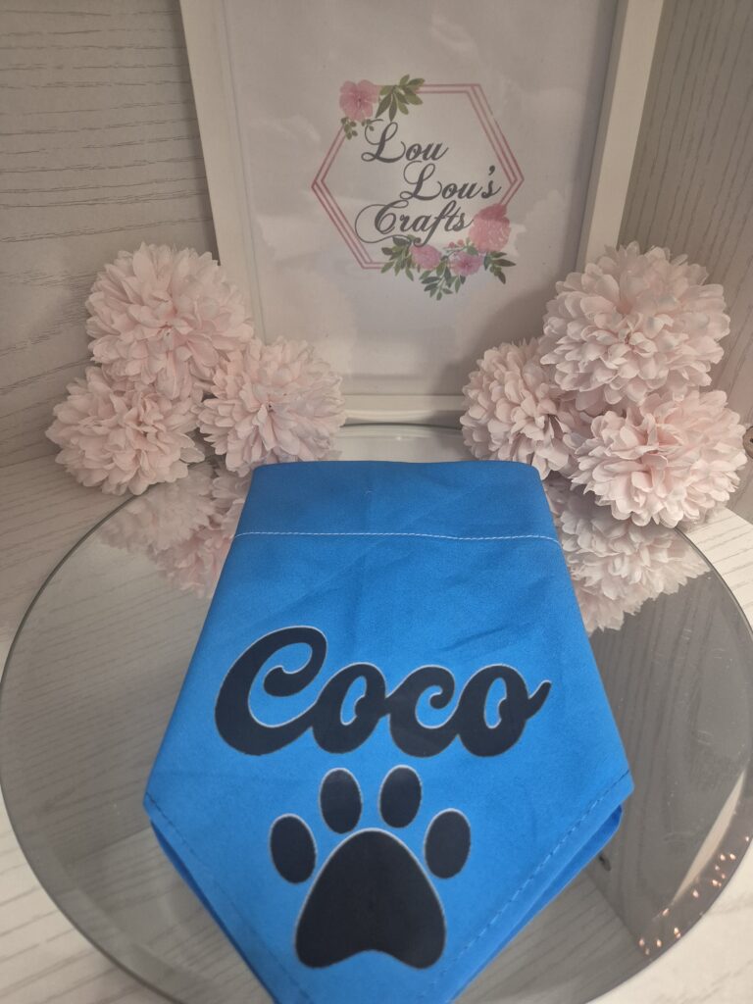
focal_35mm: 23
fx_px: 667
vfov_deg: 73.9
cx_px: 376
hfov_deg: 58.9
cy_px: 502
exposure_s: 1/100
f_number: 1.8
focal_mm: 5.4
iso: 800
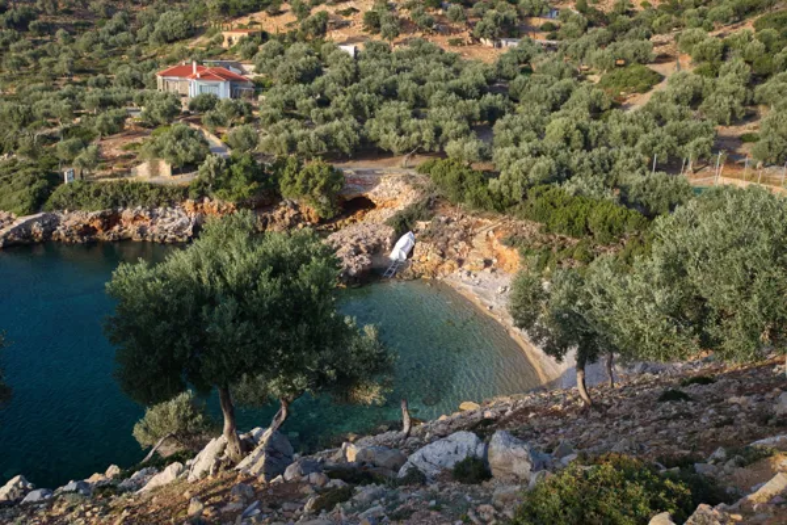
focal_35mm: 35
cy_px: 262
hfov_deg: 54.4
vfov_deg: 37.9
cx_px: 394
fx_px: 765
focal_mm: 35
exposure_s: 1/200
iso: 200
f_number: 6.3
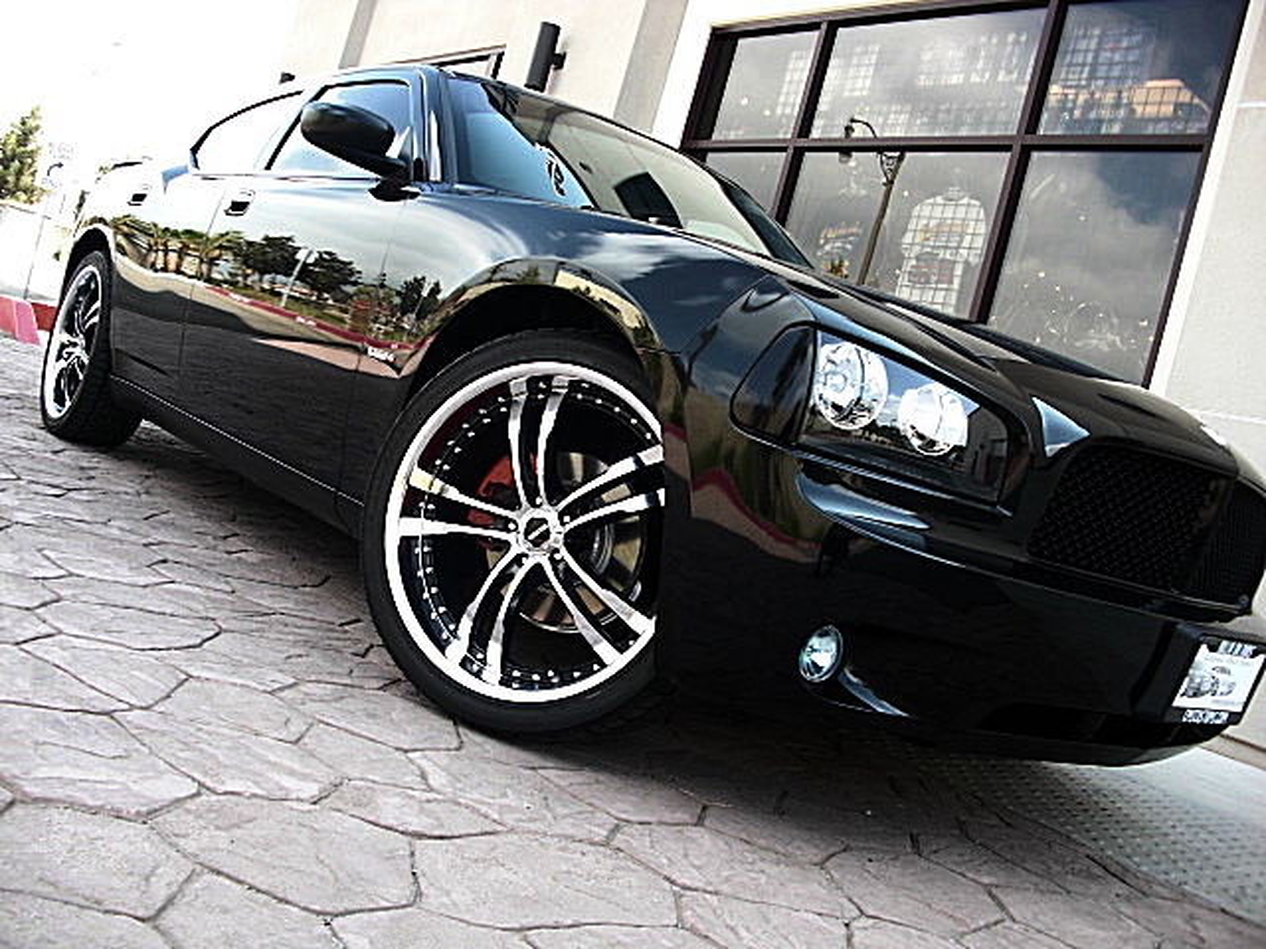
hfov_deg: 51.4
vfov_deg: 39.7
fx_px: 1317
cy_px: 474
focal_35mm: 36
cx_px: 633
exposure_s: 1/125
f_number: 2.8
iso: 50
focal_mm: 6.3
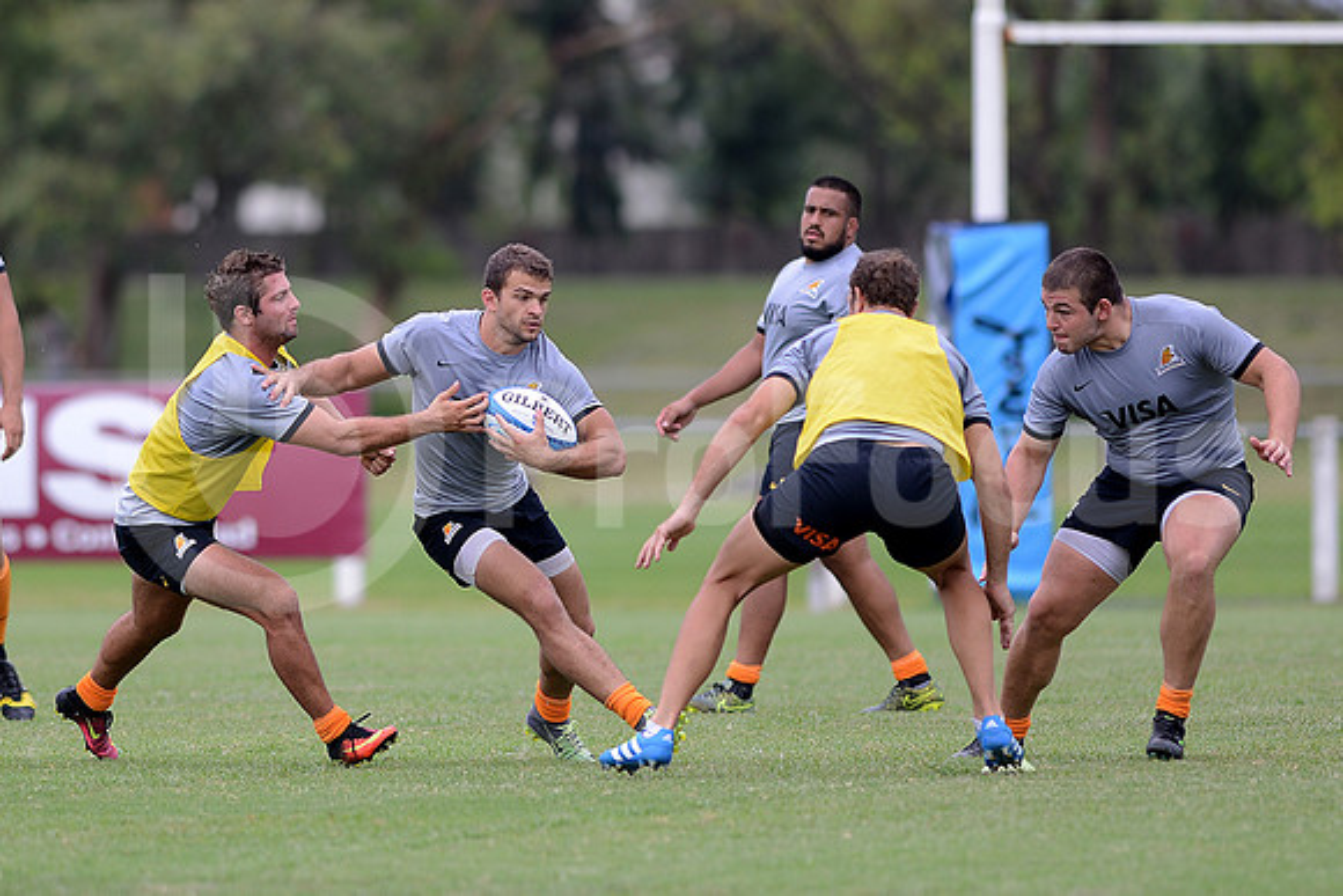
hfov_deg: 6.9
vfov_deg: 4.6
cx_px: 672
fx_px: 11194
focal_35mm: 300
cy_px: 448
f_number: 2.8
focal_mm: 300
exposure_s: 1/1000
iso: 200
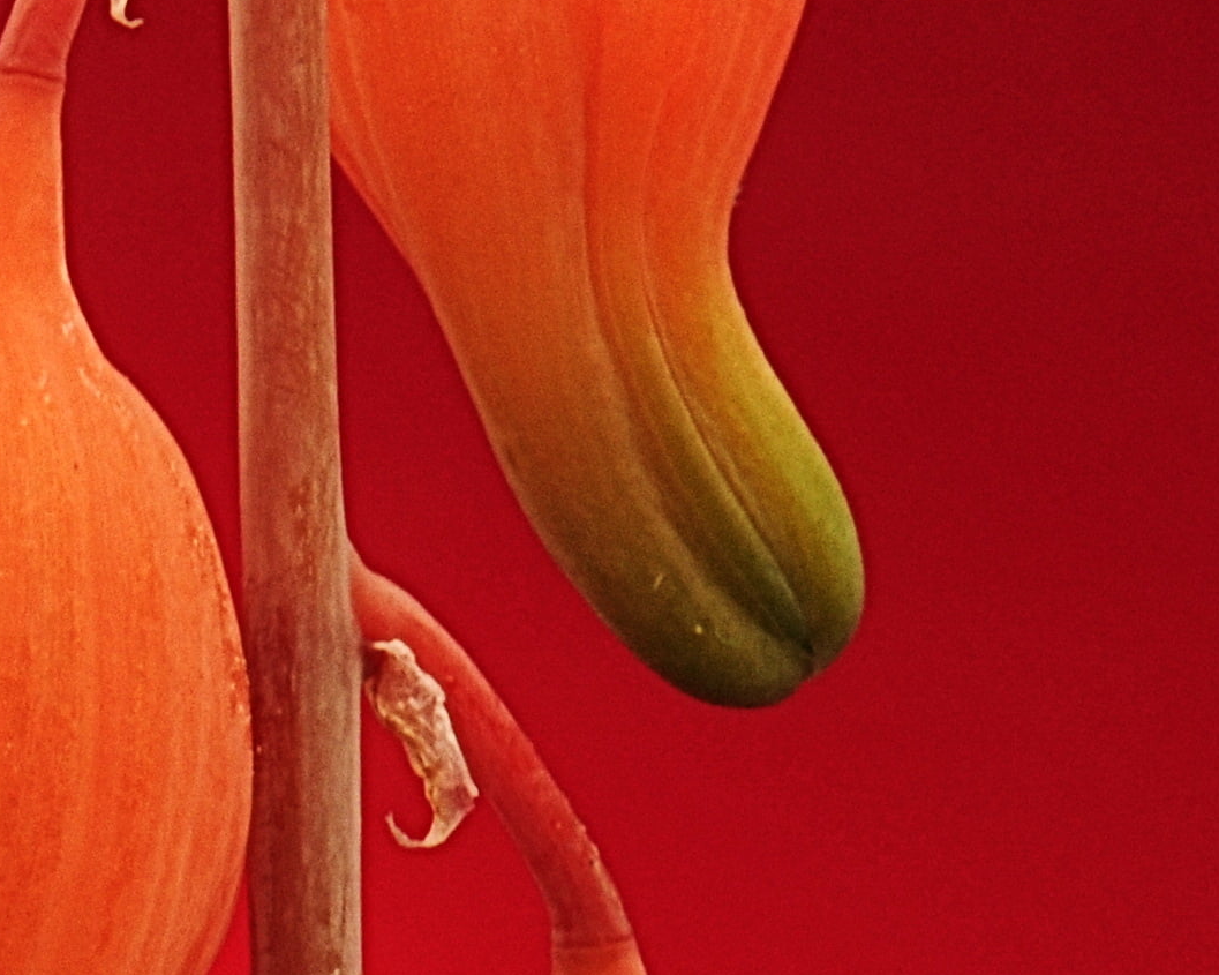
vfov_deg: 1.5
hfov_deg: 1.9
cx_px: -659
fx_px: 37042
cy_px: 1164
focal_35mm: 1027
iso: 200
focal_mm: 180
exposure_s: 1/6
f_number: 22
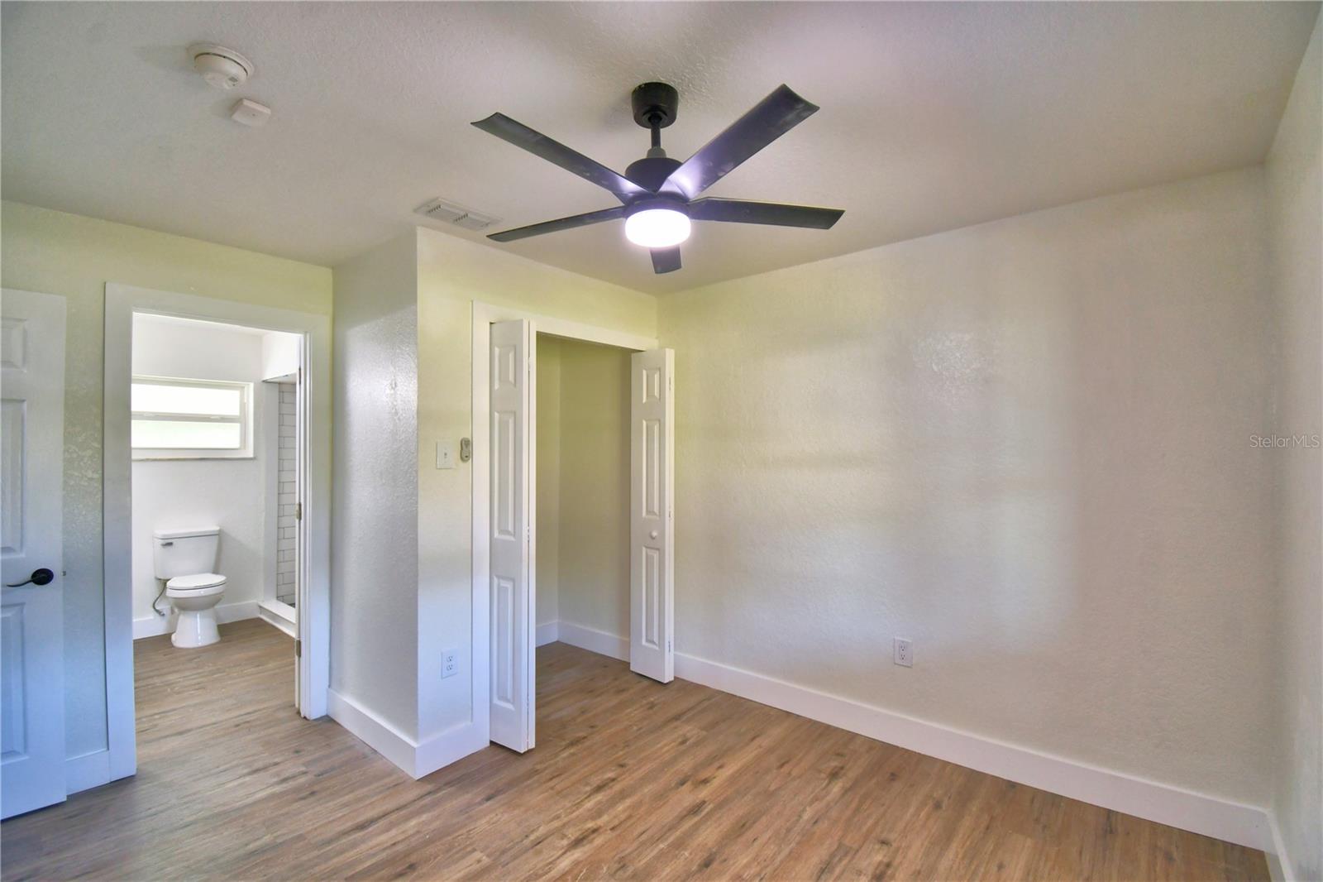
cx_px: 662
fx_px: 551
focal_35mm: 15
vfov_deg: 77.3
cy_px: 441
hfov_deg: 100.4
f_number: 4.5
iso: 400
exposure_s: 1/60
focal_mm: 10
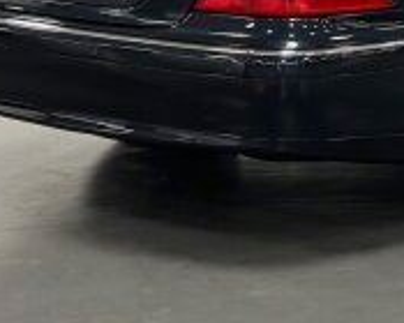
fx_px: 2045
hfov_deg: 11.0
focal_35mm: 171
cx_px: 503
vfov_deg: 9.0
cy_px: -5
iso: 125
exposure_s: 1/100
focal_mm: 6.86
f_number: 1.78
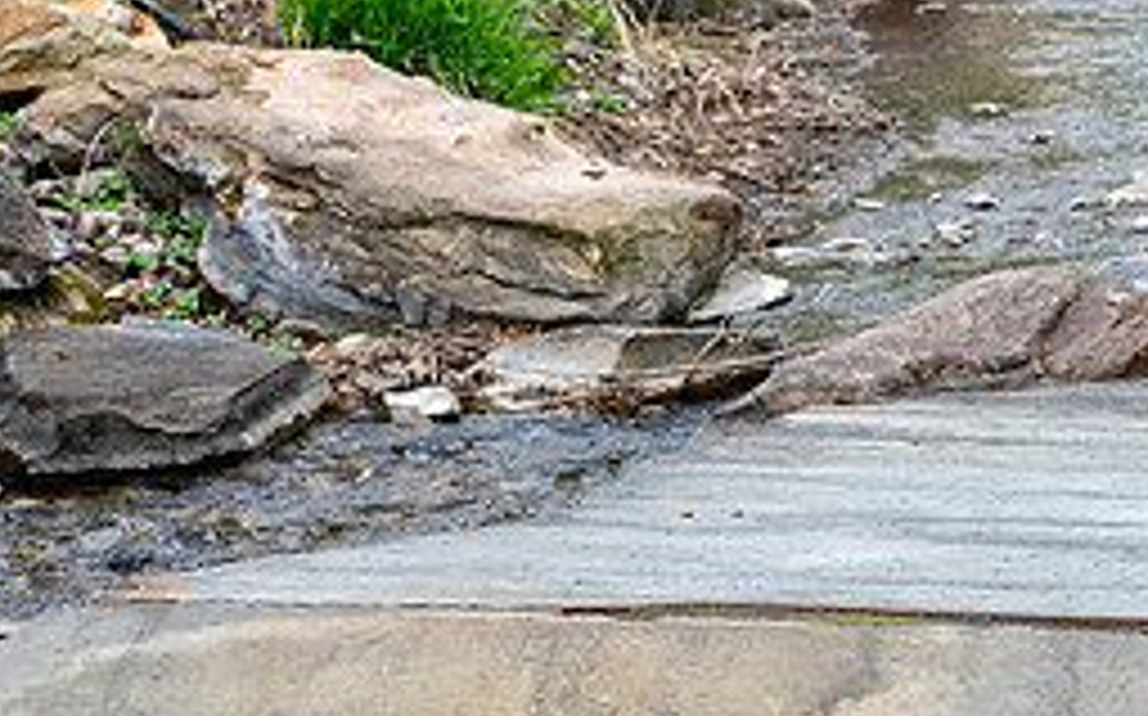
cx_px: 995
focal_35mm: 174
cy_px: -97
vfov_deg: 7.5
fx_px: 5440
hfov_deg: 12.0
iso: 250
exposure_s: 1/320
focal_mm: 50
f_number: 2.8
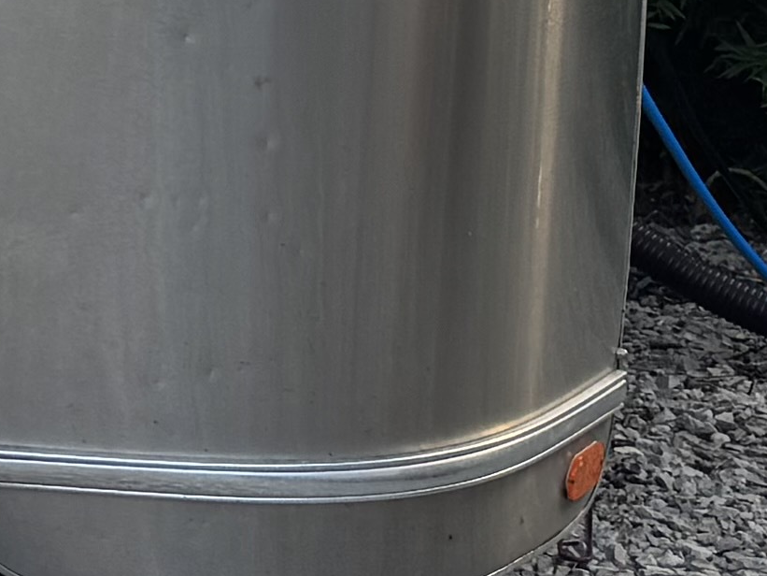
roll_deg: -0.3
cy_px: -762
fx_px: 3701
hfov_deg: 10.6
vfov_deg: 8.2
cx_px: -874
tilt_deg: +2.3
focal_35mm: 167
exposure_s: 1/639
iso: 80
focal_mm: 6.76
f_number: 1.78
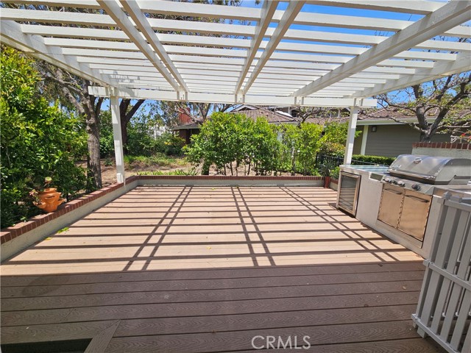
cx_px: 236
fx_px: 177
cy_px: 176
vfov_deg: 89.9
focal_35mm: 13
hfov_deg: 106.2
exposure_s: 1/1879
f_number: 2.2
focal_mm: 2.2
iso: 50
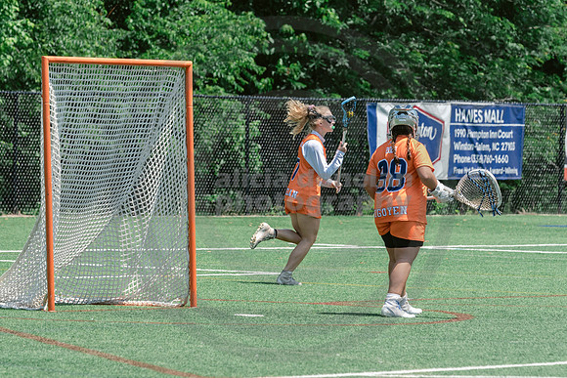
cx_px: 238
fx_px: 5375
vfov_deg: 4.0
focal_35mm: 341
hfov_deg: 6.0
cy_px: 135
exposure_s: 1/2000
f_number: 5.6
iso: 400
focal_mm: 200
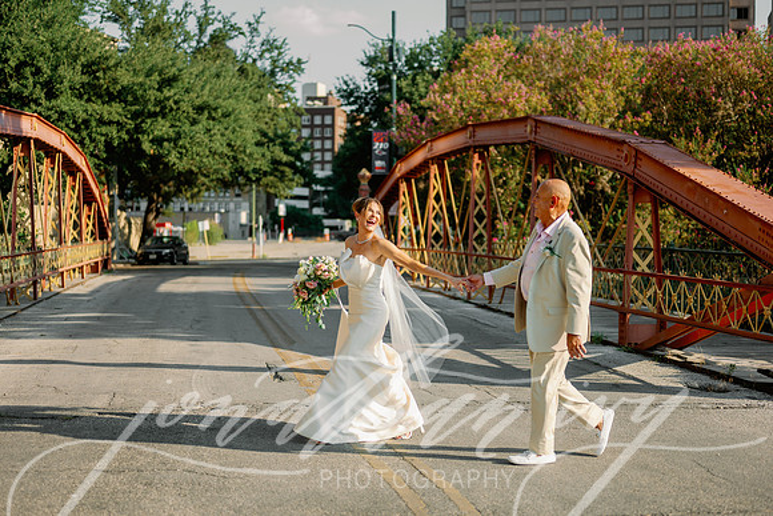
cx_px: 386
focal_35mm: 54
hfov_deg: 37.1
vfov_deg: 25.2
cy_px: 258
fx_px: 1152
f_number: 1.8
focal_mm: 50
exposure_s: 1/2500
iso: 125
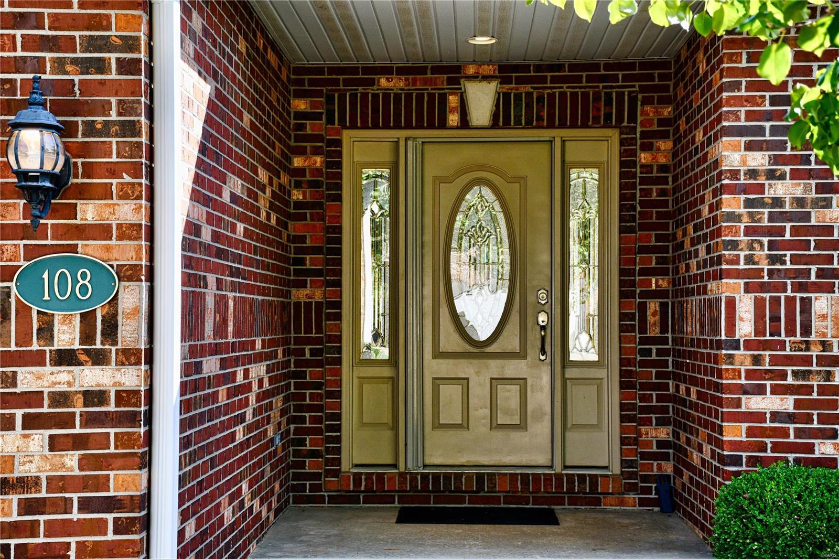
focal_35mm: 67
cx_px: 420
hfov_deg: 30.1
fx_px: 1561
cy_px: 280
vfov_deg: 20.3
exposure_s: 1/250
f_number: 5.6
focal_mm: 45
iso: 320
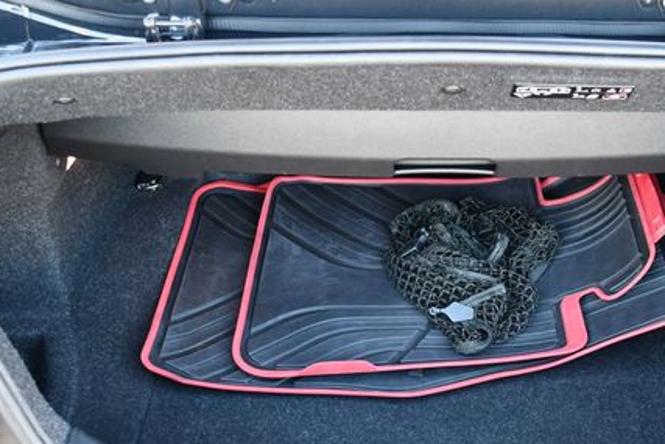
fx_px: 998
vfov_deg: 25.1
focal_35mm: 54
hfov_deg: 36.4
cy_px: 257
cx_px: 453
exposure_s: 1/125
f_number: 3.5
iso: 1100
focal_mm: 18
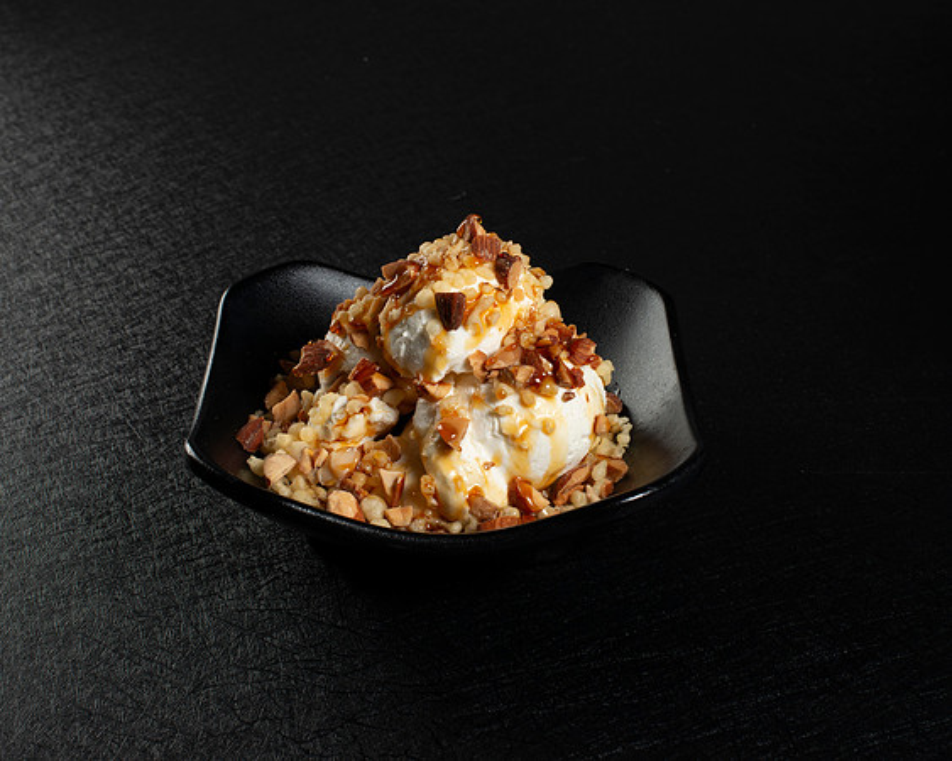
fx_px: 1585
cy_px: 380
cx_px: 476
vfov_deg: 27.0
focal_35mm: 56
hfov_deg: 33.4
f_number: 14
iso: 200
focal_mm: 50
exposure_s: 1/125
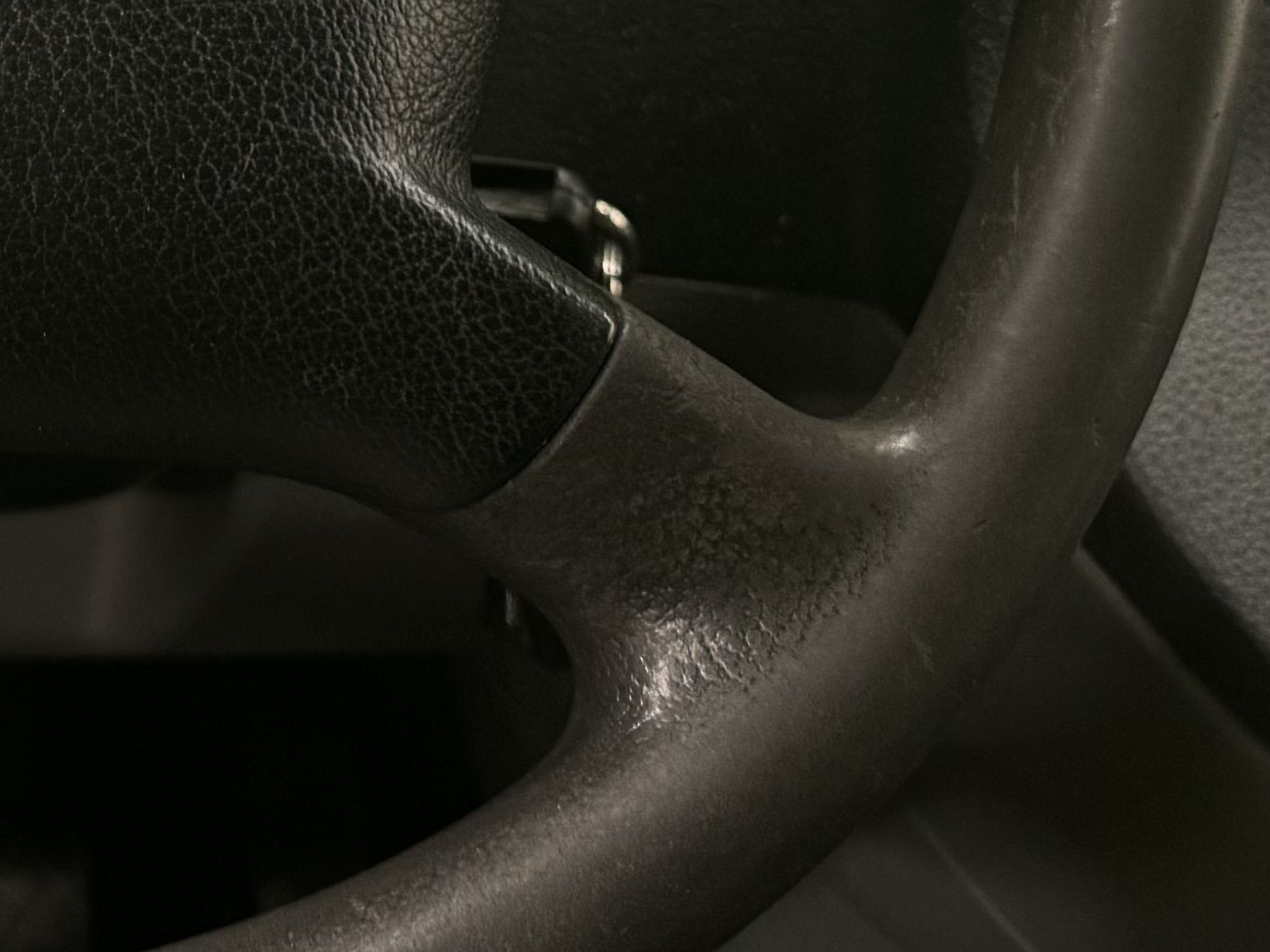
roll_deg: +1.3
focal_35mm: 83
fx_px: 3045
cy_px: -295
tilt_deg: -21.9
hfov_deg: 21.7
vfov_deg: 16.7
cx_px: -275
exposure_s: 1/50
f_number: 1.78
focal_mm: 6.76
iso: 250
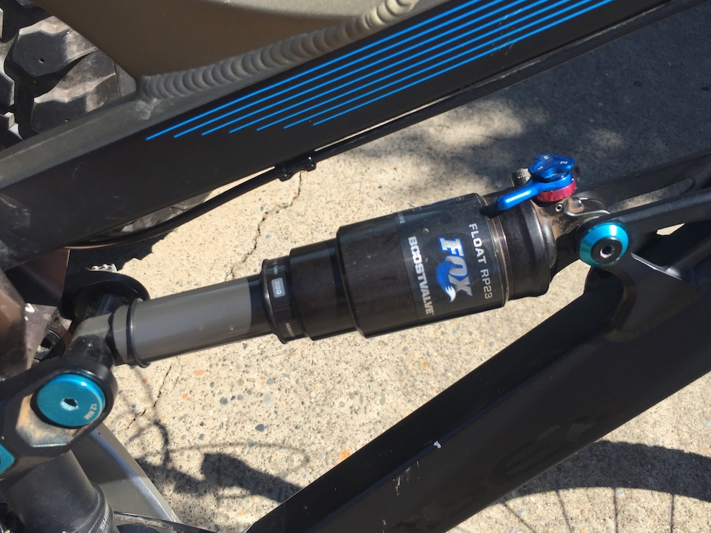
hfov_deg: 60.0
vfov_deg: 46.8
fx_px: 616
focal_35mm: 30
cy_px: 266
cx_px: 360
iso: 32
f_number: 2.2
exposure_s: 1/1522
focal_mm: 4.15
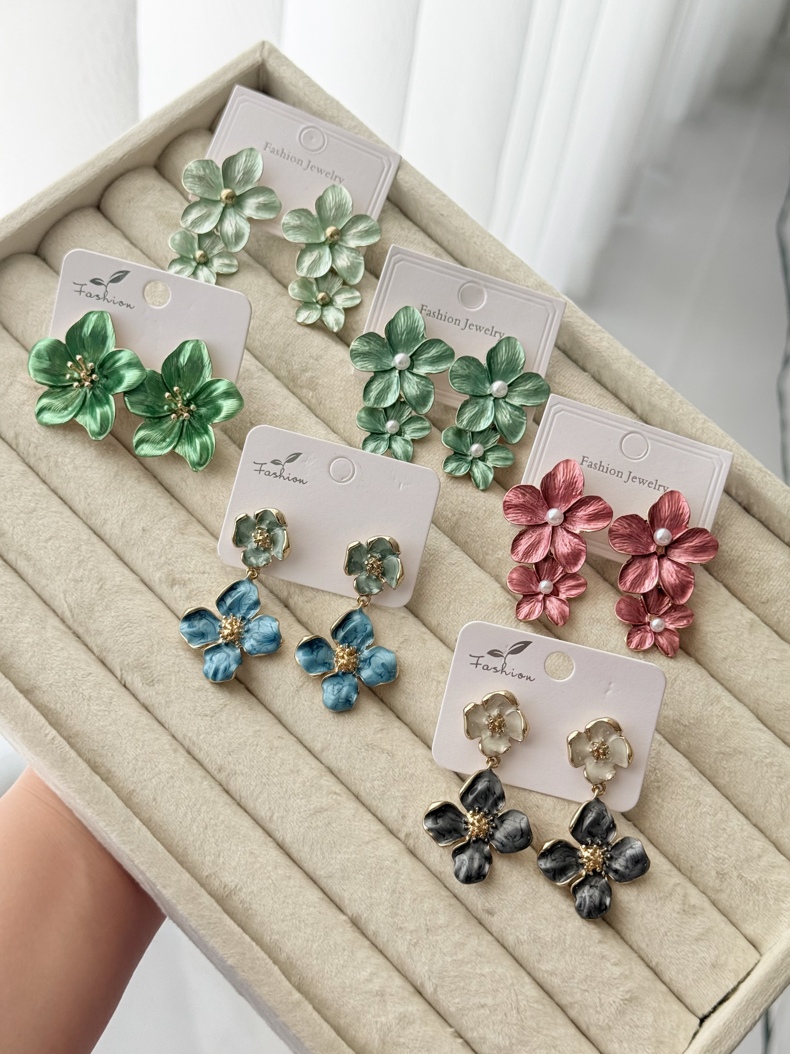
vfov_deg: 39.7
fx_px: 1461
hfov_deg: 30.3
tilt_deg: -56.7
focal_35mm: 48
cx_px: 395
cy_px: 527
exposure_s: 1/265
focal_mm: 6.76
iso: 64
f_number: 1.78
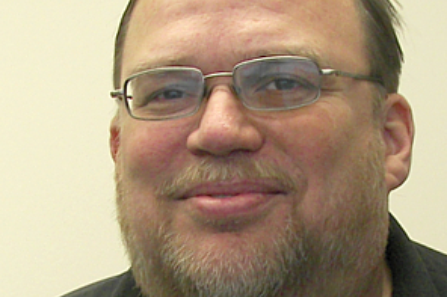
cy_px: 148
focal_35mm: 76
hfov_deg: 26.7
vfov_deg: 17.9
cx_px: 222
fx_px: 943
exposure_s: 1/30
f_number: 2.8
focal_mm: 8.9
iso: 100
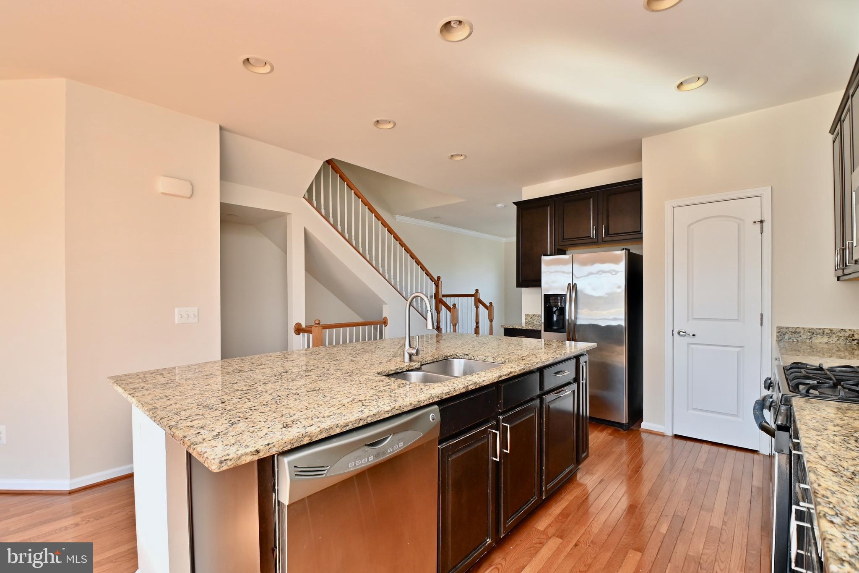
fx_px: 358
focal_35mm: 15
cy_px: 286
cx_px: 430
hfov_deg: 100.4
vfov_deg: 77.3
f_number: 7.1
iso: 200
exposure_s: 1/40
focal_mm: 10
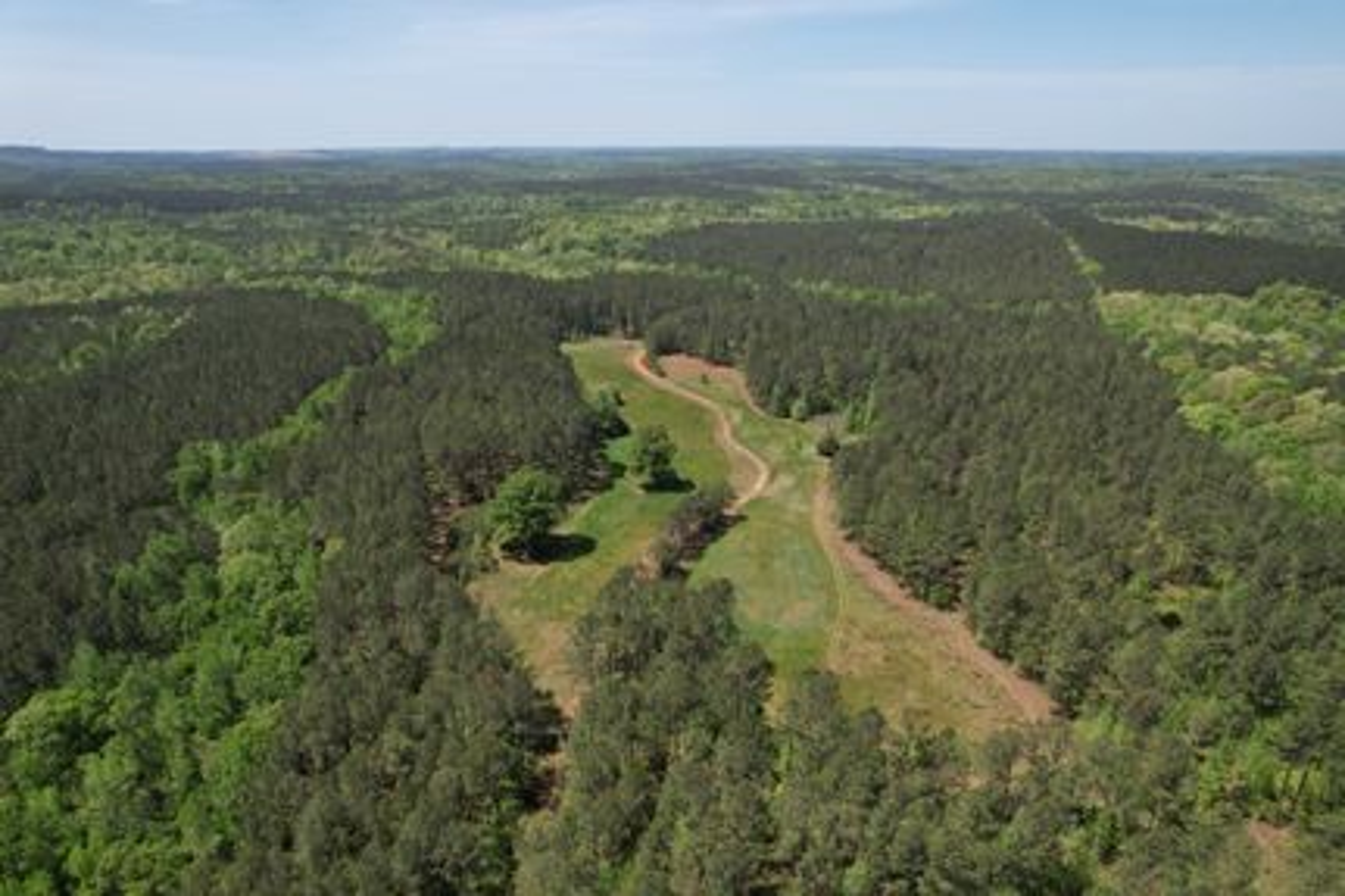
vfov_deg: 57.2
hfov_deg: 78.6
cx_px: 672
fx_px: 822
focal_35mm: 22
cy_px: 448
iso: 120
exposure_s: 1/1600
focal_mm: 8.38
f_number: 2.8
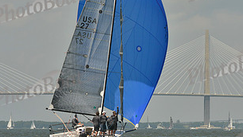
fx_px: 2566
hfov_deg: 5.4
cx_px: 146
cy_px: 34
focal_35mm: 398
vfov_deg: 3.1
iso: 280
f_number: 9
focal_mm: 200
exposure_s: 1/1250
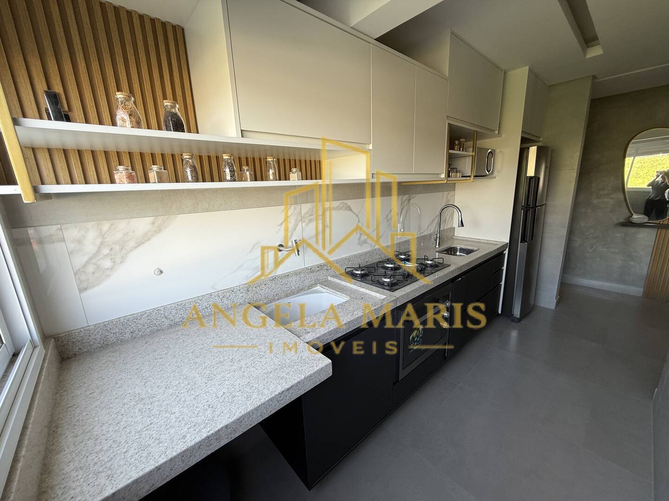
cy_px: 250
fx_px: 271
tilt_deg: -12.7
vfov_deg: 85.7
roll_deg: +2.5
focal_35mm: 14
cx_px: 334
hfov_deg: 102.1
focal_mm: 2.22
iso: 64
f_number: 2.2
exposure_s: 1/99
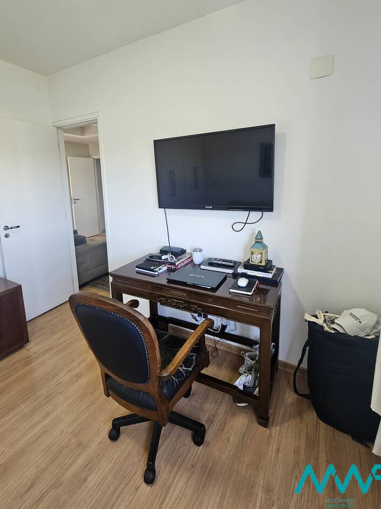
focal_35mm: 15
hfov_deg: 81.7
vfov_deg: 97.6
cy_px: 221
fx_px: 220
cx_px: 184
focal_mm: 2.2
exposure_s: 1/77.4
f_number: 2.2
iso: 200
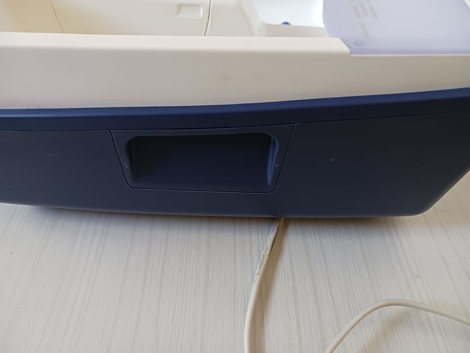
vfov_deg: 51.4
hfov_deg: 65.3
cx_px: 235
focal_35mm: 27
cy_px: 176
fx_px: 367
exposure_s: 1/25
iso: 400
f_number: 1.8
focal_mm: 4
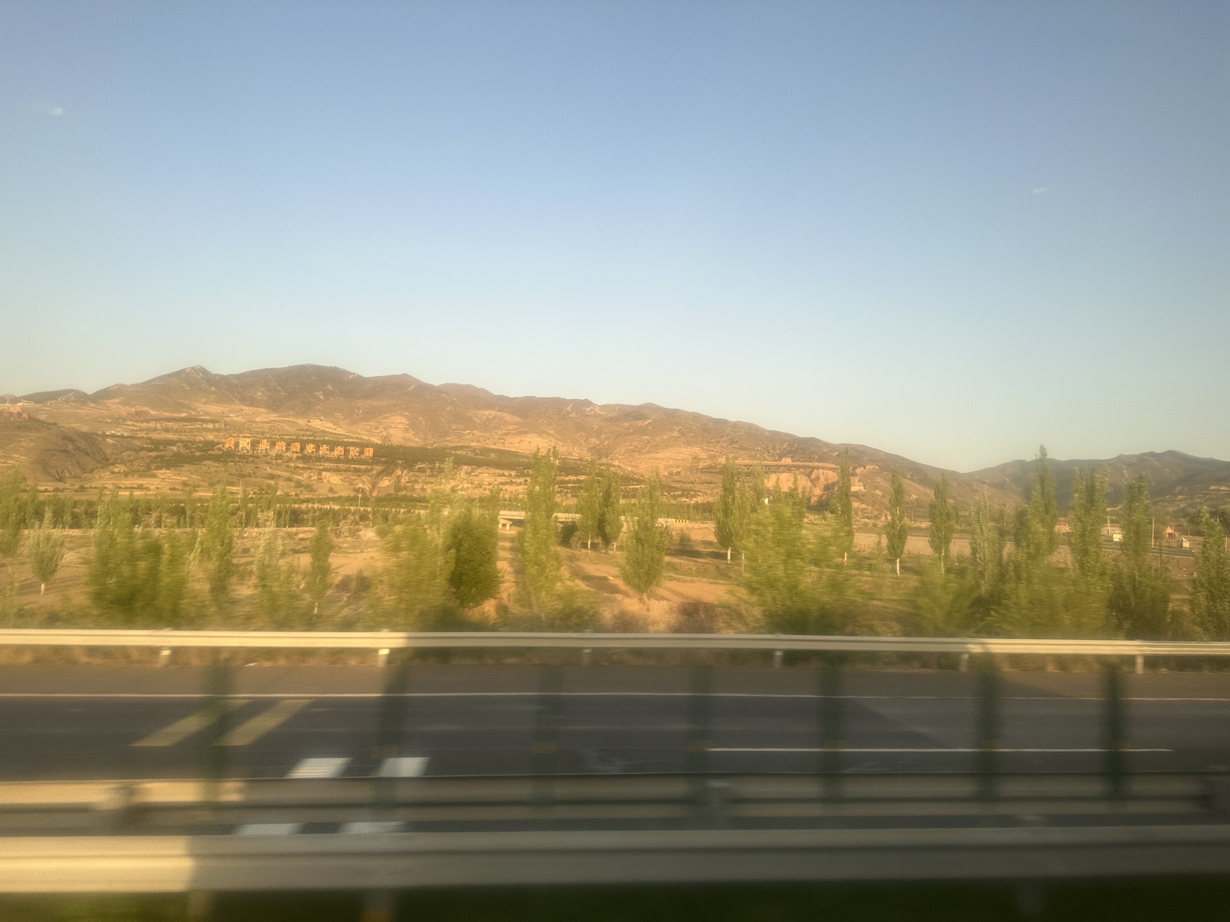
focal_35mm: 24
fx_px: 853
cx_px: 615
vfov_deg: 56.8
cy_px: 461
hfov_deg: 71.6
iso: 50
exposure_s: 1/124
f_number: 1.78
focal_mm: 6.86
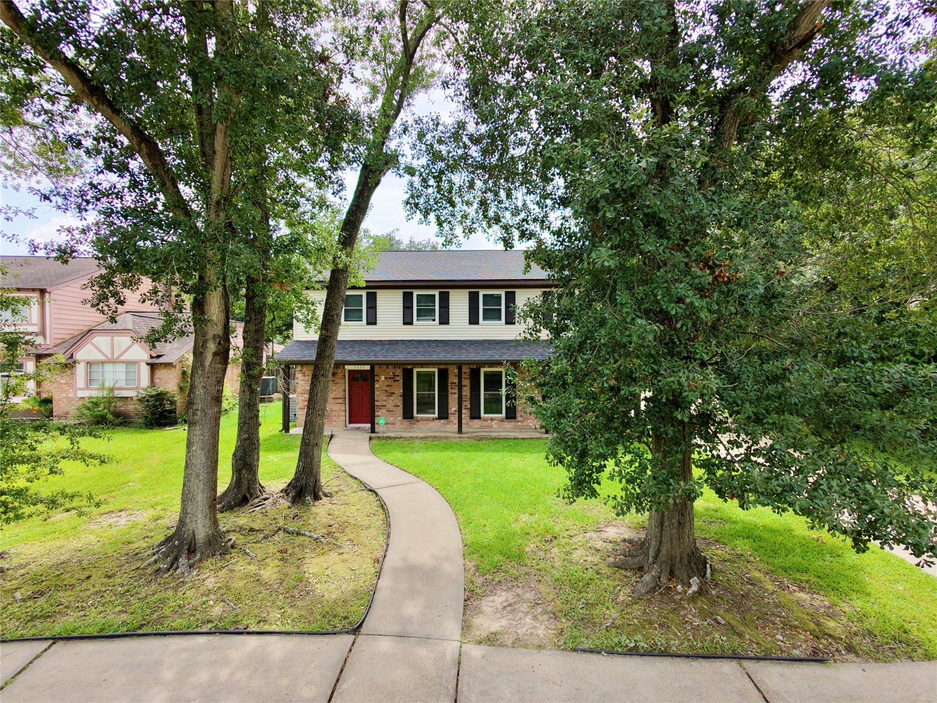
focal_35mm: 16
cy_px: 352
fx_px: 433
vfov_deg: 78.1
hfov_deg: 94.5
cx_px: 468
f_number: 2.2
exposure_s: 1/125
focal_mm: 3.05
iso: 100
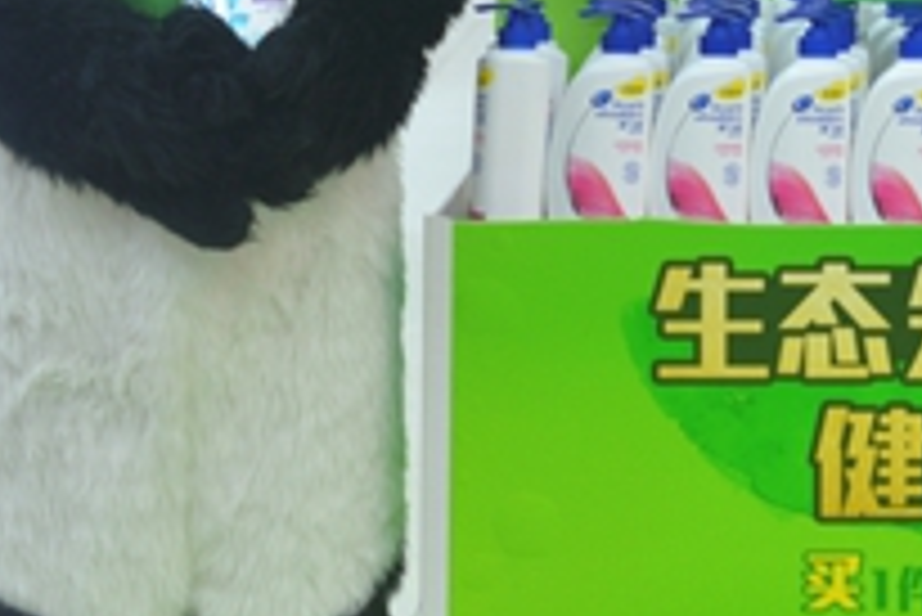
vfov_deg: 8.8
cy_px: -229
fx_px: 3947
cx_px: 949
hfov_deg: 13.1
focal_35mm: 154
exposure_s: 1/160
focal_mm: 50
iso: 500
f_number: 3.2
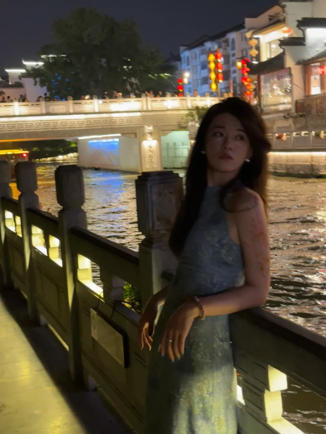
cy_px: 217
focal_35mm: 48
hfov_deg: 30.3
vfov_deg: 39.7
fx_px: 603
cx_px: 163
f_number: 1.78
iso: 800
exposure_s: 1/19
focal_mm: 6.86
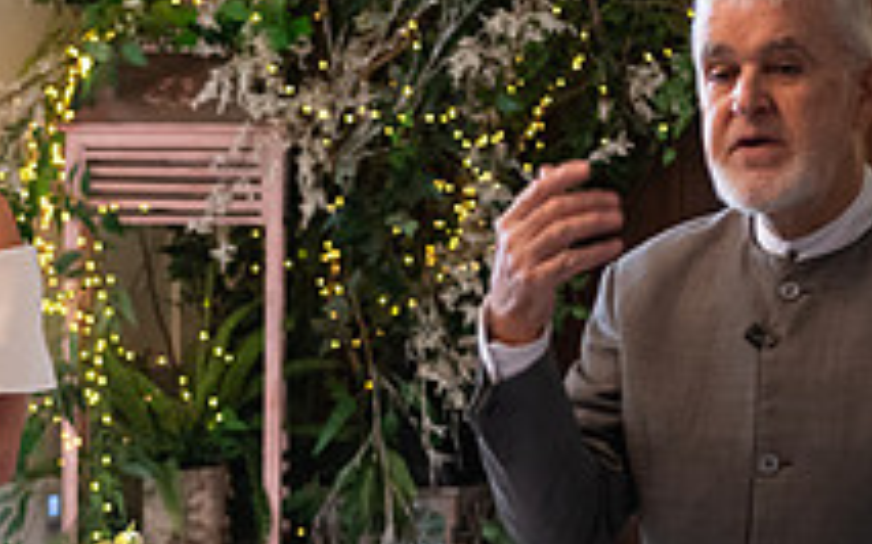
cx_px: 197
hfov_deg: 10.8
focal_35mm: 194
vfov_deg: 6.7
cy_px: 489
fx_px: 4609
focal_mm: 70
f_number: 3.5
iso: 1000
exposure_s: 1/160
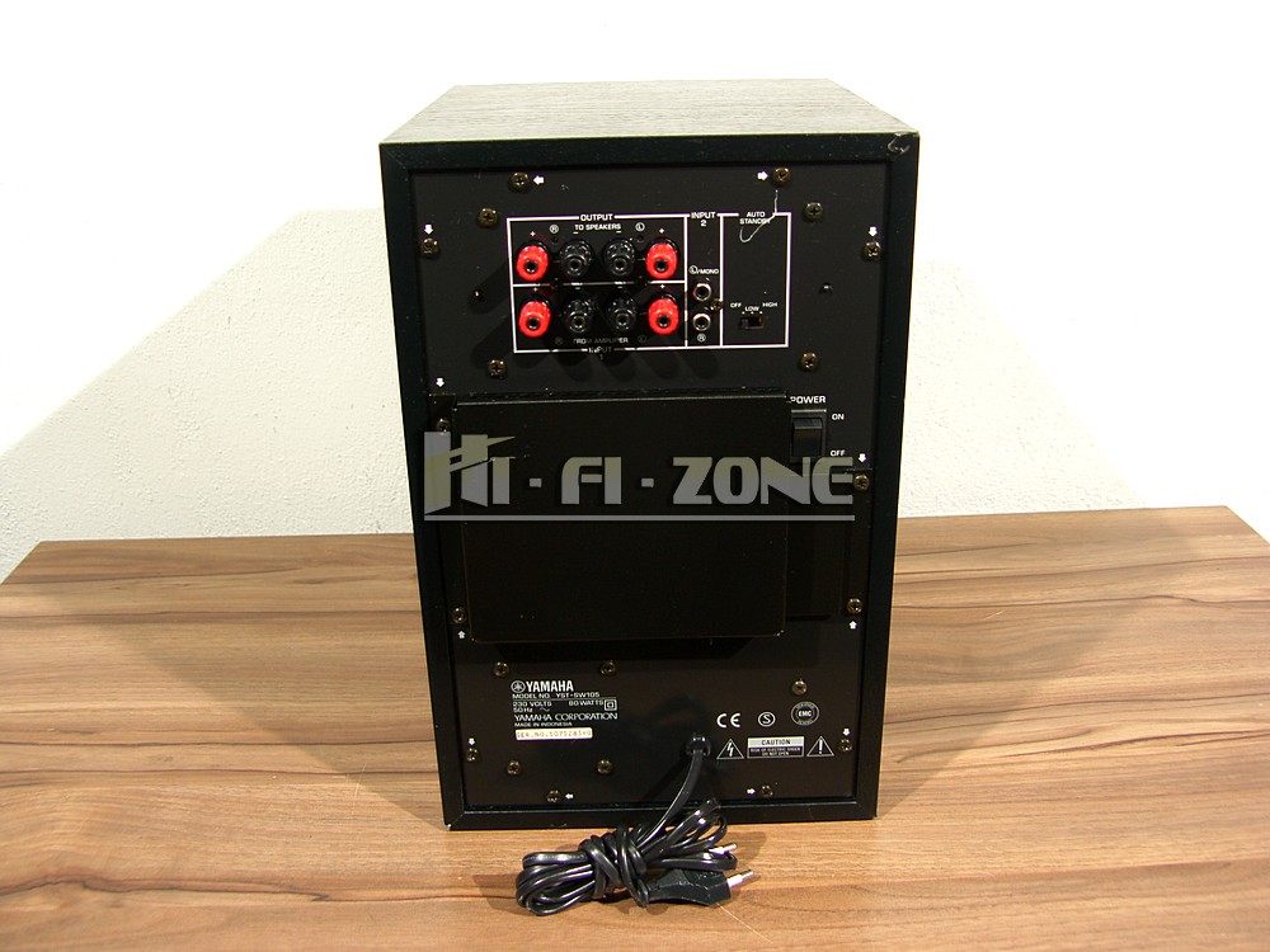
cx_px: 635
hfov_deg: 52.6
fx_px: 1284
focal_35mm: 35
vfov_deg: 40.7
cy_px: 476
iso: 50
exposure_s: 1/30
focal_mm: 9
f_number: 2.2
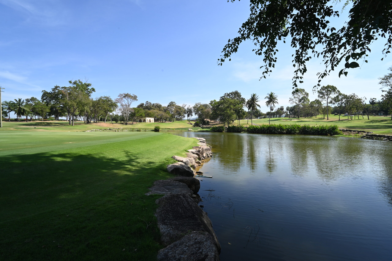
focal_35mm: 16
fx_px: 174
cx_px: 196
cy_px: 130
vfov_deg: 73.7
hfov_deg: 96.8
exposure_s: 1/250
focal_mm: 16
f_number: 11
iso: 360
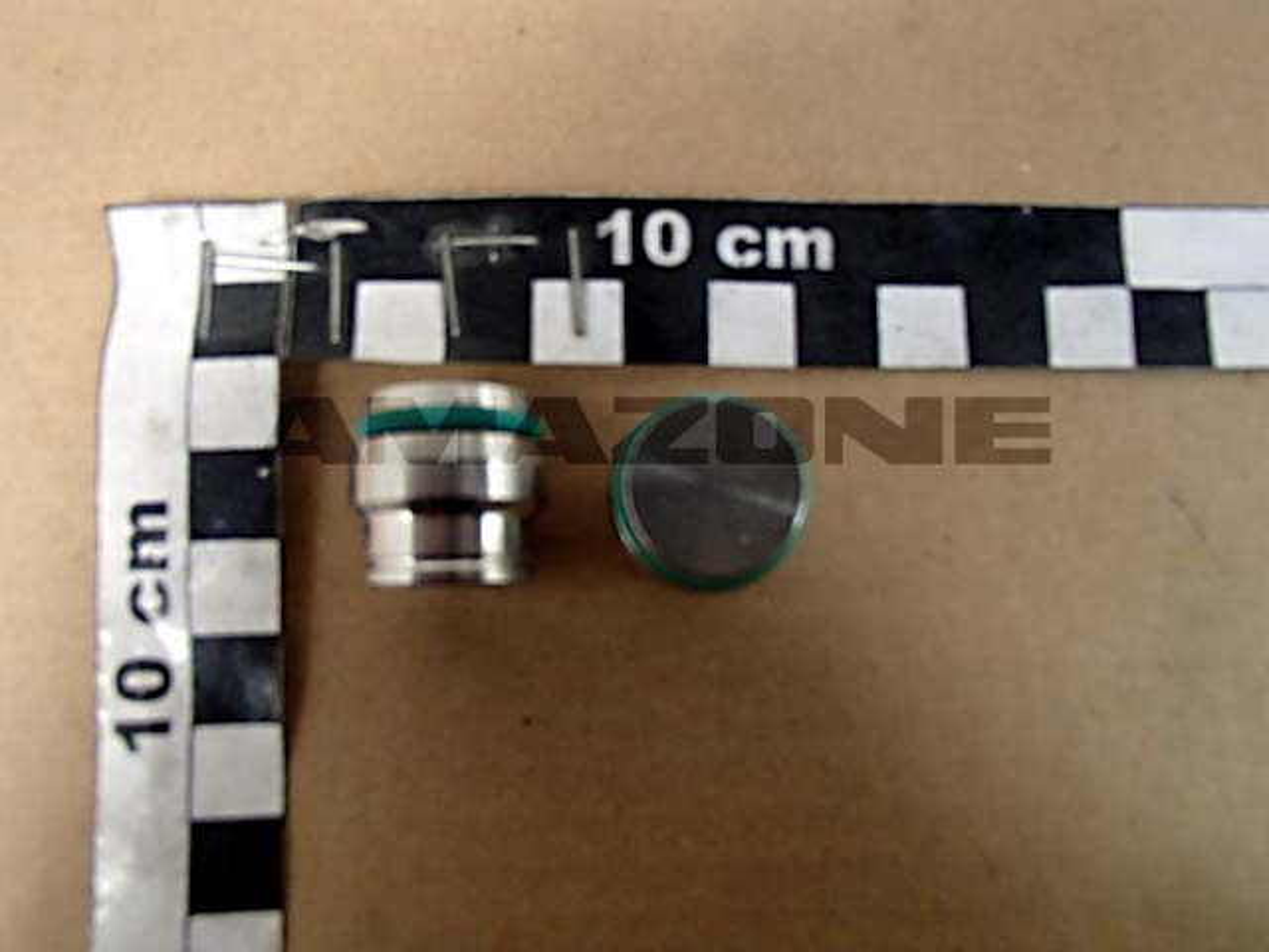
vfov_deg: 49.7
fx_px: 1026
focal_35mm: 28
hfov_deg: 63.4
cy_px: 476
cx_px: 634
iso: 250
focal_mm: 5
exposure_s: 1/30
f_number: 3.9
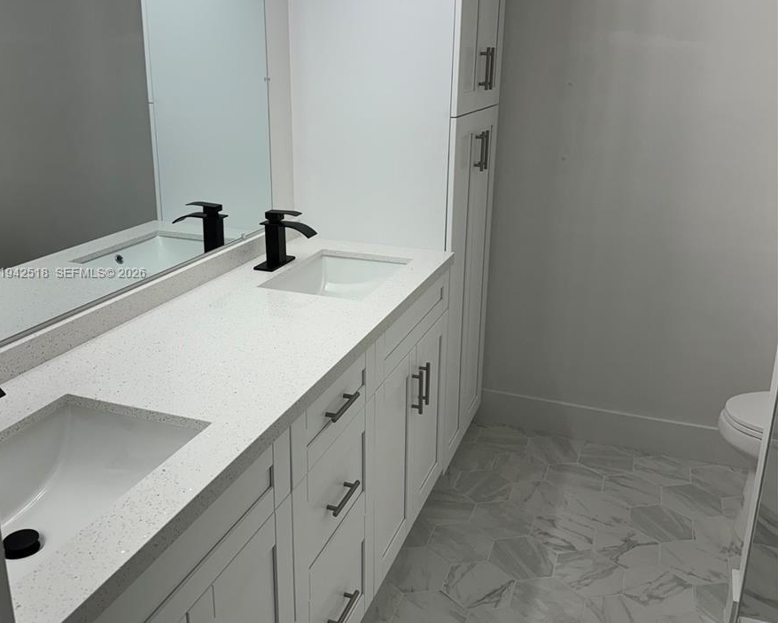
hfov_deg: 55.6
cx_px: 380
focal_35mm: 32
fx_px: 737
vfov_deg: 45.7
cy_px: 274
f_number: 1.78
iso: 64
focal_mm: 6.86
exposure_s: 1/270
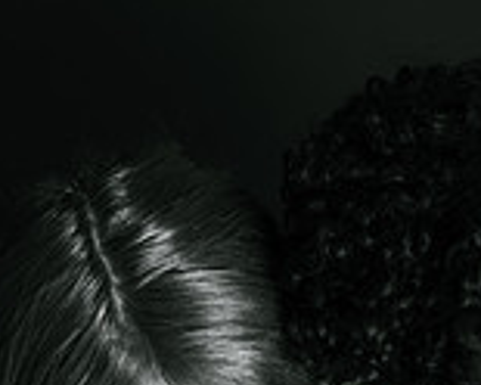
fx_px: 1936
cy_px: 559
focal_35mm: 136
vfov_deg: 11.0
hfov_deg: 14.2
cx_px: 206
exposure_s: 1/160
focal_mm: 50
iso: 200
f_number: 2.5
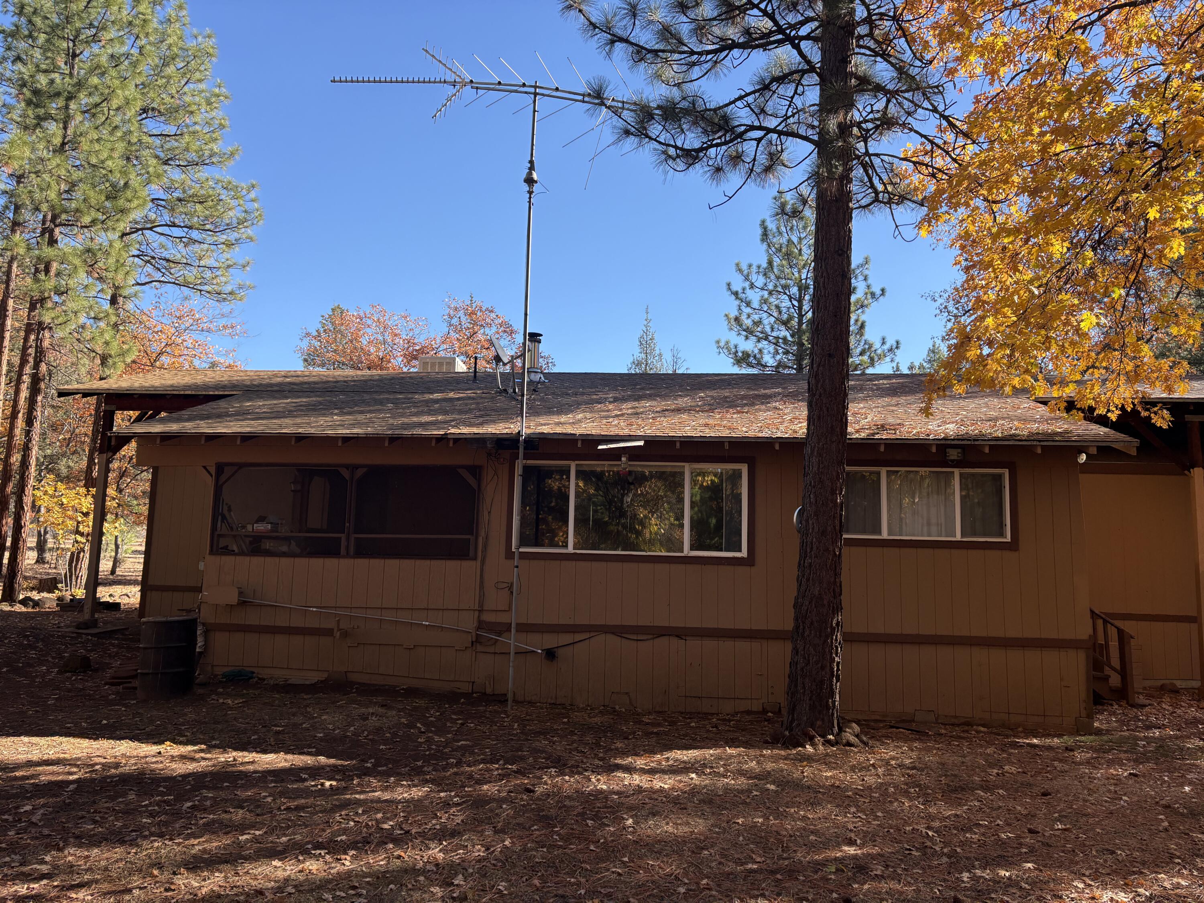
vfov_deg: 53.1
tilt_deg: +7.7
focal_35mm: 26
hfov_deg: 67.3
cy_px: 452
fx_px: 904
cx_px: 602
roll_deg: -2.2
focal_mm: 5.96
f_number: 1.6
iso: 50
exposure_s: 1/933
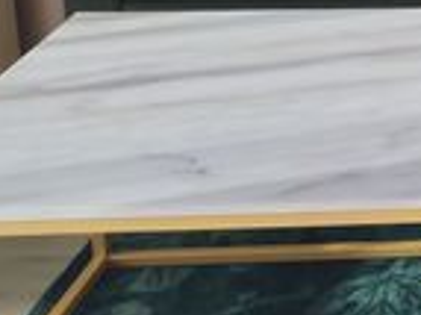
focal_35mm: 105
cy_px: -225
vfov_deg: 12.9
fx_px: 1276
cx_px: 830
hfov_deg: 15.3
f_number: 1.79
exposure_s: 1/193
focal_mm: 4.7
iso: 50
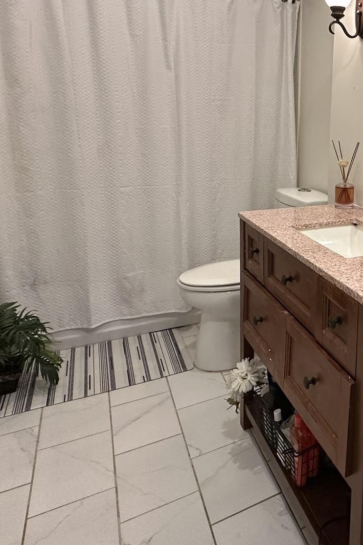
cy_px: 190
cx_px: 383
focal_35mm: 28
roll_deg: -3.9
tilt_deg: -8.8
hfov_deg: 39.4
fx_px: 423
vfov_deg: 64.1
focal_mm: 2.22
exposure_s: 1/120
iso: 250
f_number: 2.2
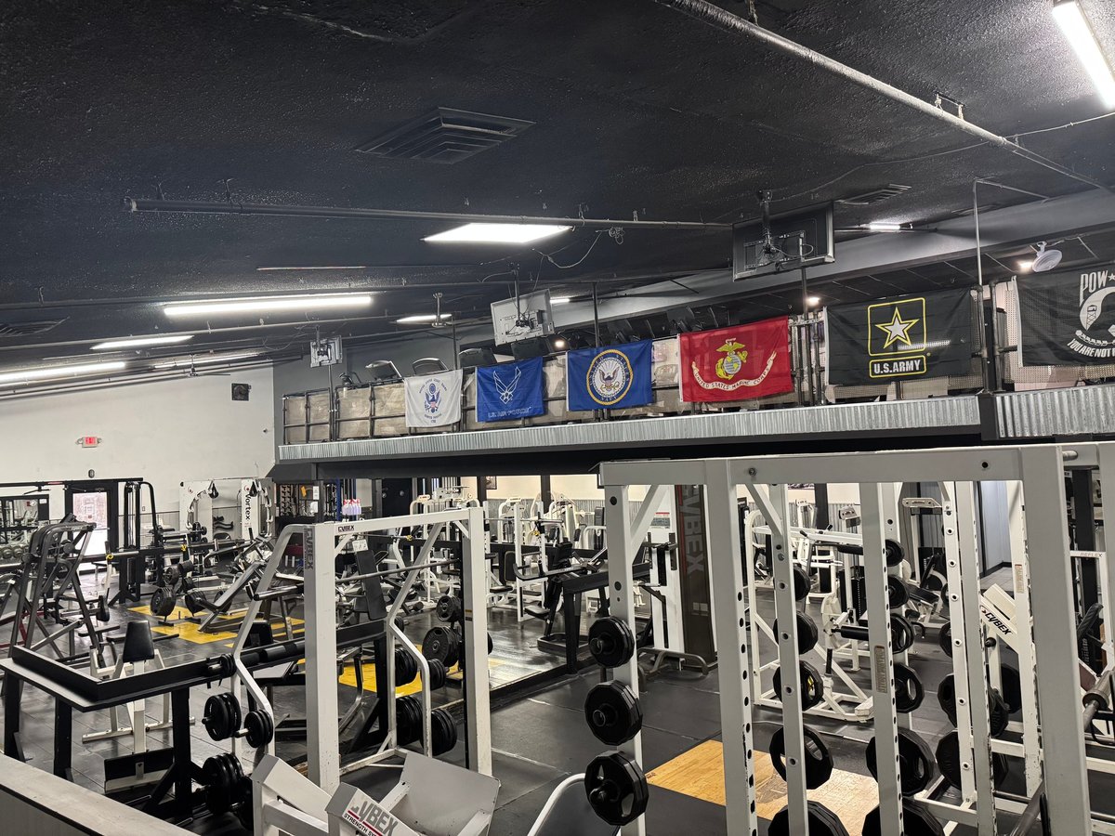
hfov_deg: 71.6
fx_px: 773
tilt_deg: +3.0
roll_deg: +2.2
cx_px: 558
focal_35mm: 24
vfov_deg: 56.8
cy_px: 418
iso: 500
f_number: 1.78
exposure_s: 1/60
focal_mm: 6.76
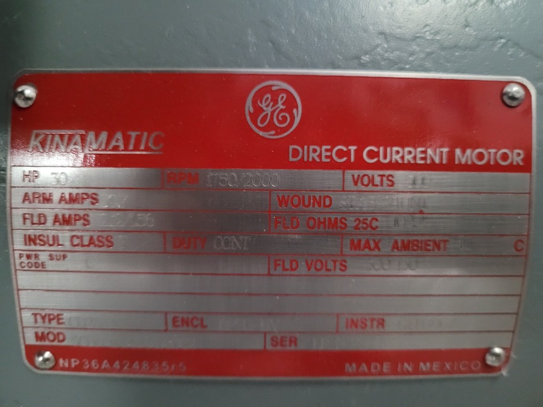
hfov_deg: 67.3
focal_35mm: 26
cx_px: 272
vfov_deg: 53.1
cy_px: 204
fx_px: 408
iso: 1250
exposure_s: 1/24
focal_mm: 5.4
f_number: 1.8
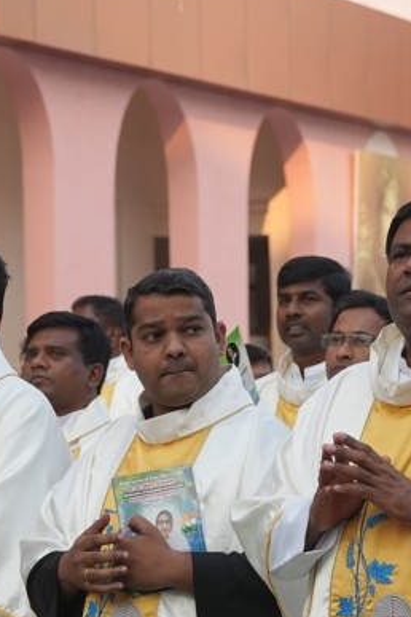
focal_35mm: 184
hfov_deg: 7.4
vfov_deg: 11.1
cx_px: 107
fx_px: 3159
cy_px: 501
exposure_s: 1/400
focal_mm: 44.6
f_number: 3.5
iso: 200
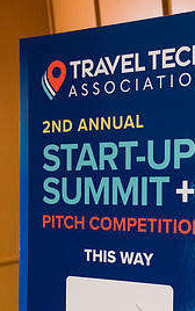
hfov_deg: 19.9
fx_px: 552
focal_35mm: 65
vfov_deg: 31.2
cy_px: 212
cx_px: 143
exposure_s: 1/200
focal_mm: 38
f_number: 3.2
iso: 3200
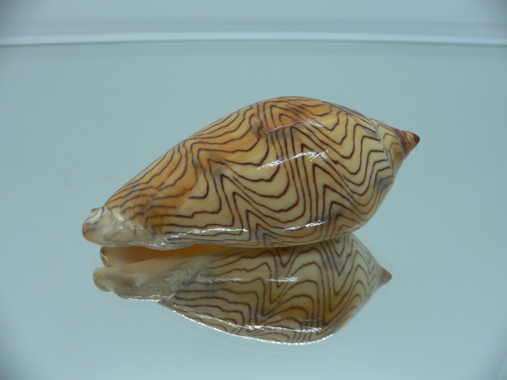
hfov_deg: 52.6
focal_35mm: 35
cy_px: 190
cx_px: 254
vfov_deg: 40.7
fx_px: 513
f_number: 2.8
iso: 80
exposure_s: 1/60
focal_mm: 4.6
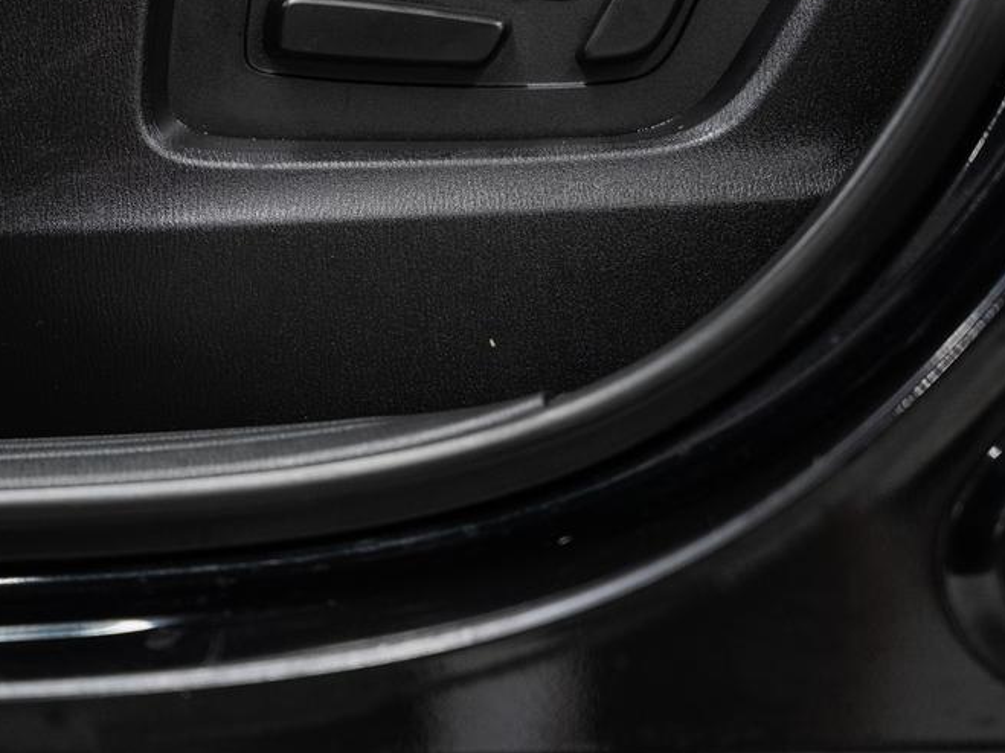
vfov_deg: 10.0
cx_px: 331
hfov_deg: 13.4
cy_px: 26
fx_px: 4267
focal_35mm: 147
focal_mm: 70
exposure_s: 1/50
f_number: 3.2
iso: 800
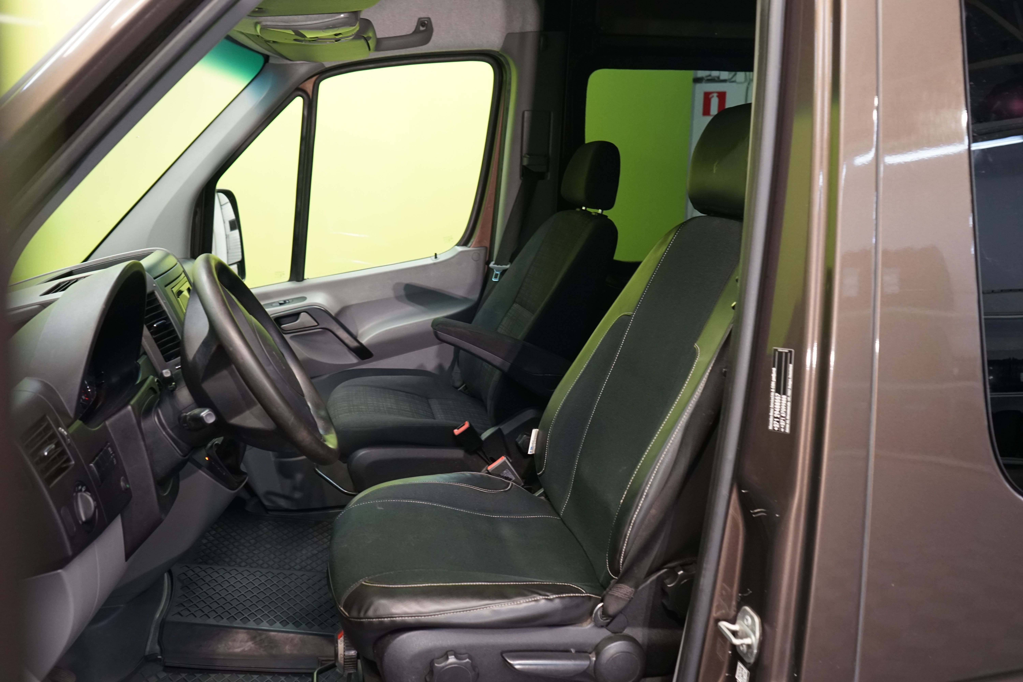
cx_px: 512
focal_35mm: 30
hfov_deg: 61.9
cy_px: 341
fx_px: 852
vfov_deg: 43.6
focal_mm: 30
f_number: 5
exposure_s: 1/30
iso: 1600
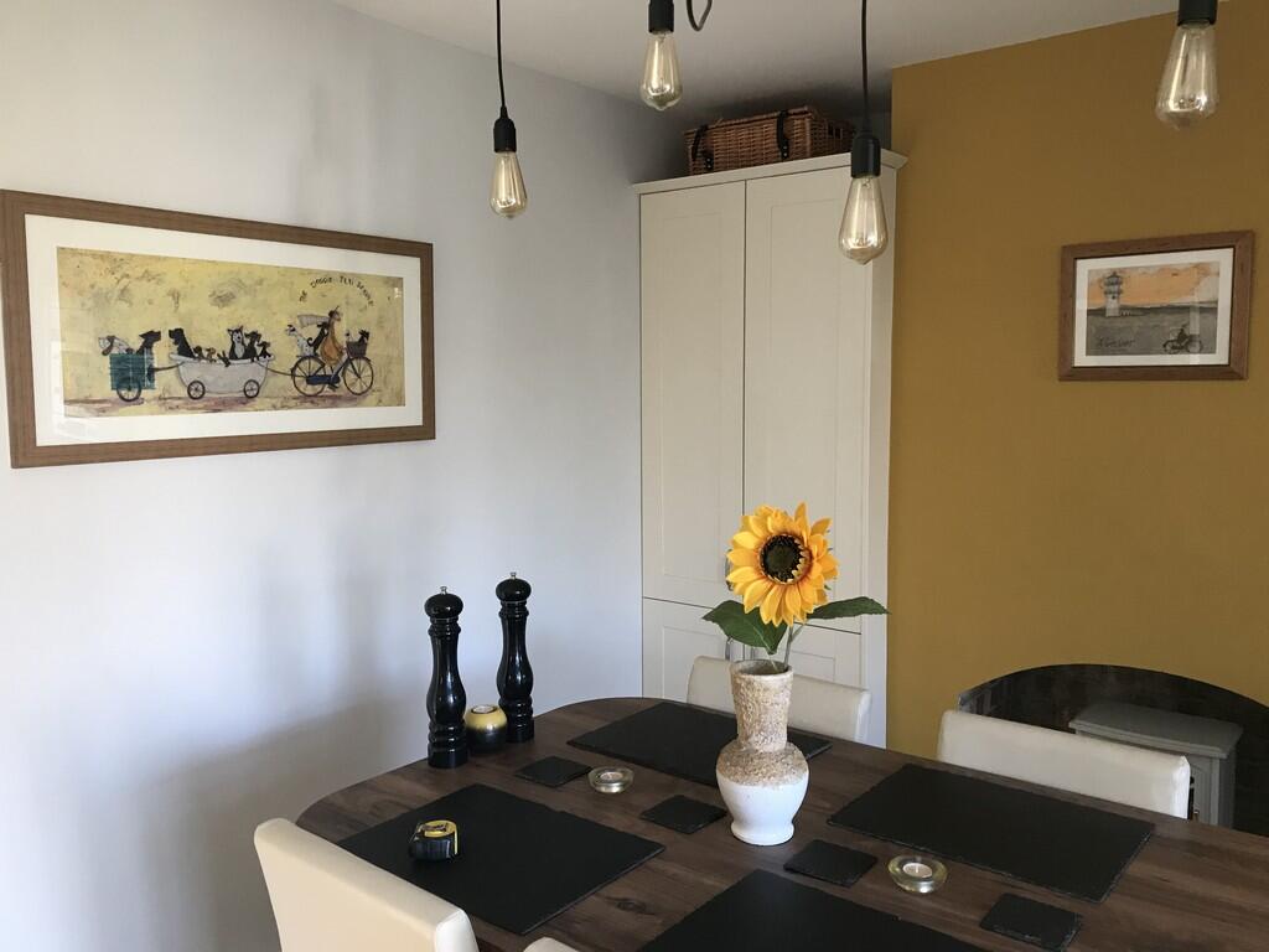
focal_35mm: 28
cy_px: 476
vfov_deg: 49.7
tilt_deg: -5.9
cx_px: 634
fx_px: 1026
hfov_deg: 63.4
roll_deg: +0.1
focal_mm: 3.99
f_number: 1.8
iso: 32
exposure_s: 1/33
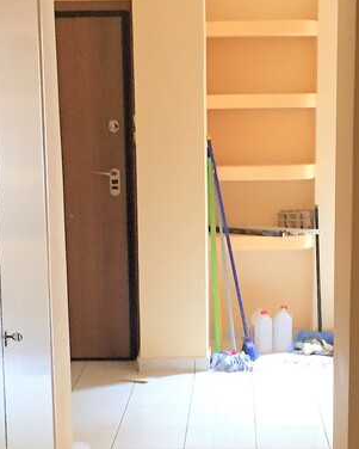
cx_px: 205
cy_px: 279
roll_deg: -0.5
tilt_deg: -9.5
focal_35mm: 77
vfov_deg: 24.7
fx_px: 1022
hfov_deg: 19.9
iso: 250
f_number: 2.2
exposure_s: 1/25
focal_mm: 4.15
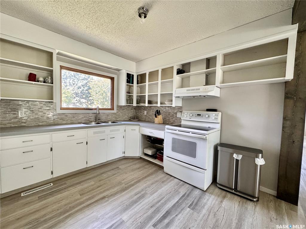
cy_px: 114
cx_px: 153
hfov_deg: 102.1
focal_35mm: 14
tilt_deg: -3.1
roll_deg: -1.2
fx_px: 124
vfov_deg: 85.7
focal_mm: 2.22
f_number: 2.2
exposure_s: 1/72
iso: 320
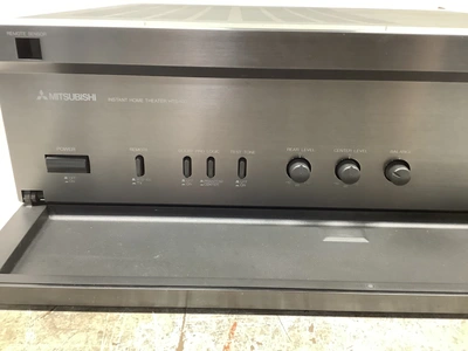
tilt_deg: -22.7
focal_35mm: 31
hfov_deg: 58.4
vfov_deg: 45.4
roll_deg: -1.5
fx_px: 419
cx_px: 234
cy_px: 176
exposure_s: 1/60
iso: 320
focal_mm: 3.3
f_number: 2.4
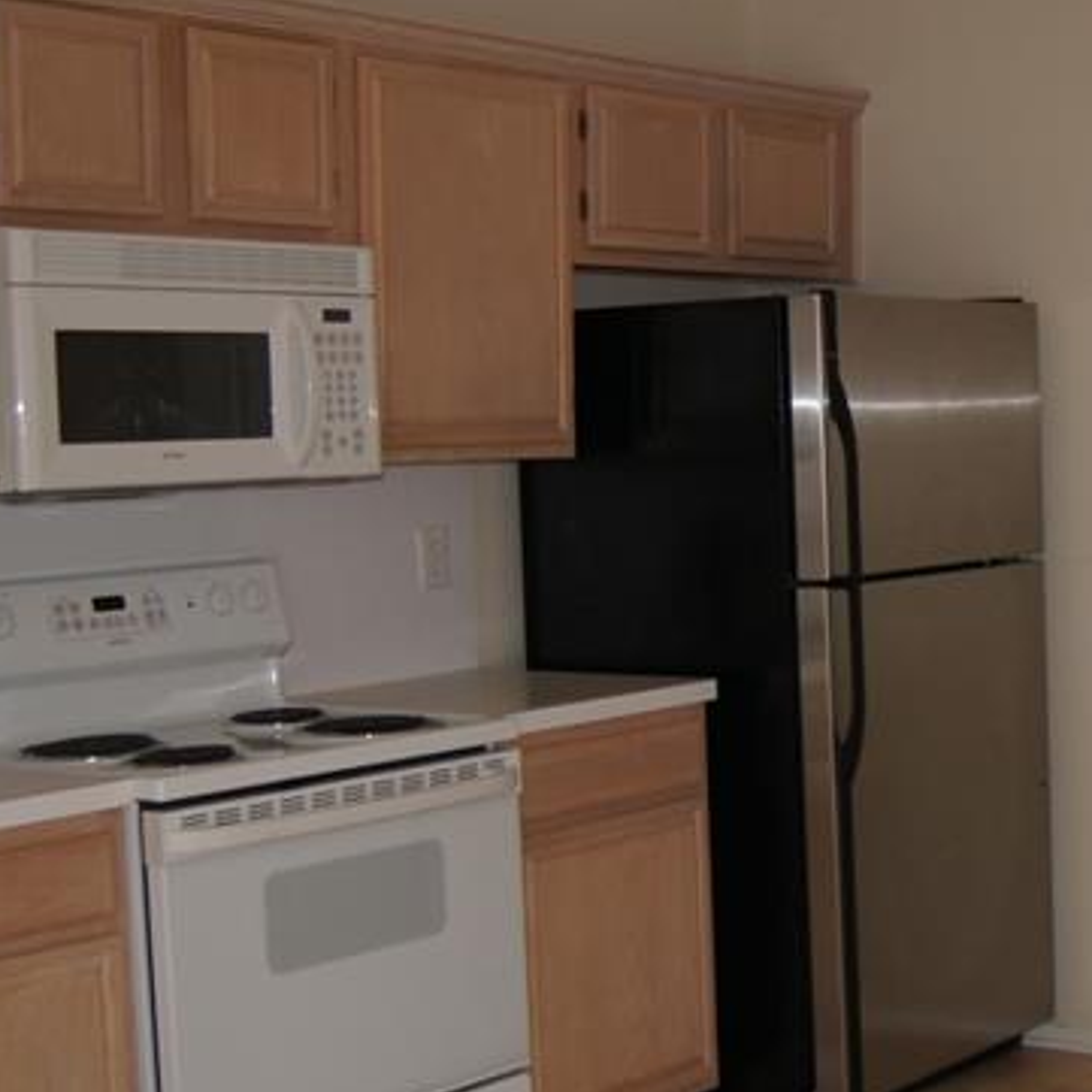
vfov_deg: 26.5
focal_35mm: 65
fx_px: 2320
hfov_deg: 25.6
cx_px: 986
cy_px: 581
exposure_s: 1/60
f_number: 3.5
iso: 125
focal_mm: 18
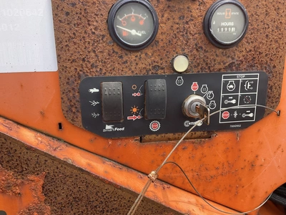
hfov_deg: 61.7
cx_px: 143
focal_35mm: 29
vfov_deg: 48.2
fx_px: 240
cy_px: 108
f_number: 1.8
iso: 25
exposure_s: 1/435
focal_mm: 3
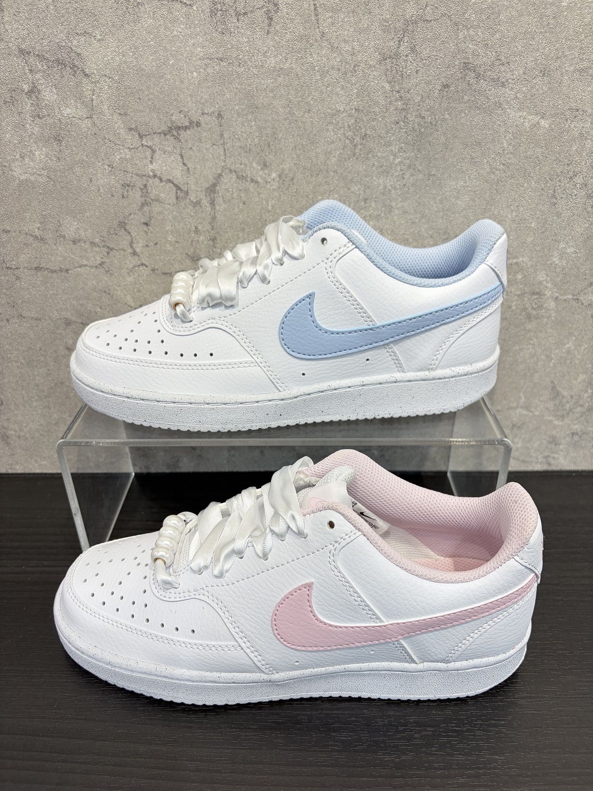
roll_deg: +1.7
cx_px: 296
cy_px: 396
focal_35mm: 26
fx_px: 594
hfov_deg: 53.1
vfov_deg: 67.3
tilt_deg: -29.2
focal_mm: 5.96
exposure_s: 1/118
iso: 64
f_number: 1.6
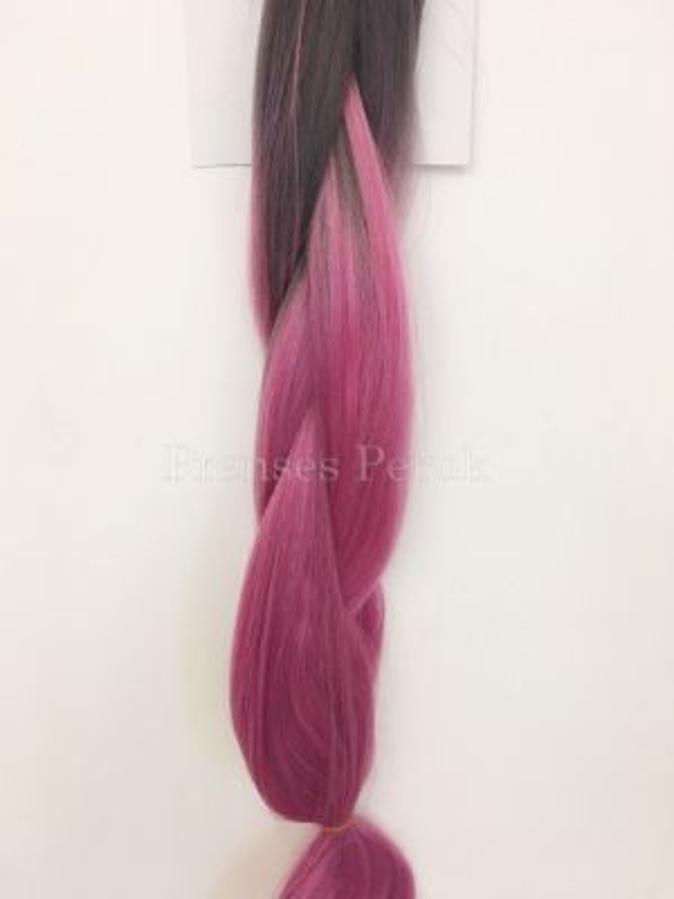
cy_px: 450
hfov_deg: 48.2
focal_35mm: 29
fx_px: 753
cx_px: 337
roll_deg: -0.3
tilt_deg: -14.4
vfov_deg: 61.7
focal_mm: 4.15
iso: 40
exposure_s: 1/17
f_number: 2.2
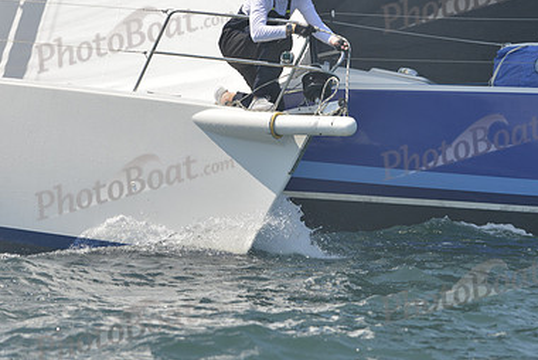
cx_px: 309
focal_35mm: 305
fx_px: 4561
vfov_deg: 4.5
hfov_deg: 6.7
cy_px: 90
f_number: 8
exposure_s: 1/800
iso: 280
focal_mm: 200
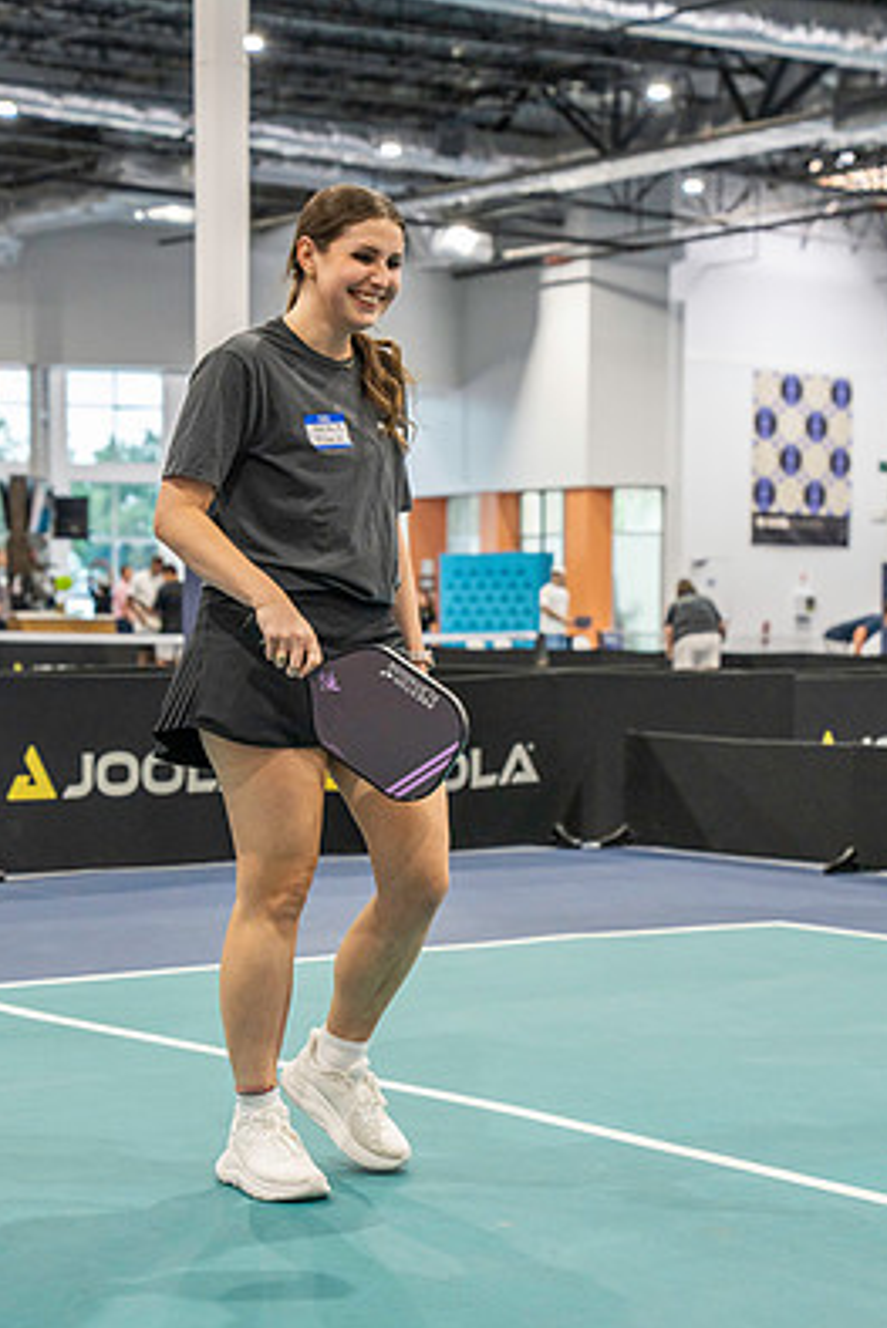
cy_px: 718
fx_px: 2954
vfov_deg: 25.3
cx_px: 415
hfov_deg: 17.1
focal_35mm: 80
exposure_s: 1/400
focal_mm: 70
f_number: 4
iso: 4000
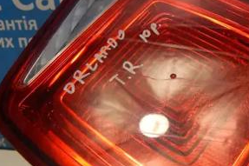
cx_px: 185
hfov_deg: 33.8
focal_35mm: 58
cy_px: 51
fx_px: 401
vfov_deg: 23.2
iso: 400
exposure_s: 1/160
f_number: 3.1
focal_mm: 4.5
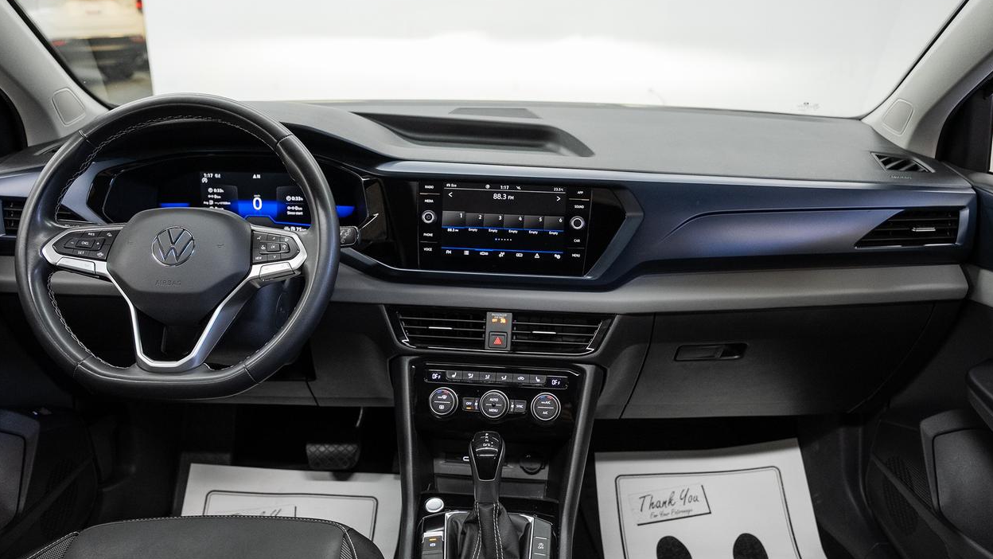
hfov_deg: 66.0
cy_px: 256
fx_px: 764
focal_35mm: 29
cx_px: 517
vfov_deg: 40.1
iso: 1000
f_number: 4
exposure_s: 1/50
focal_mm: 24
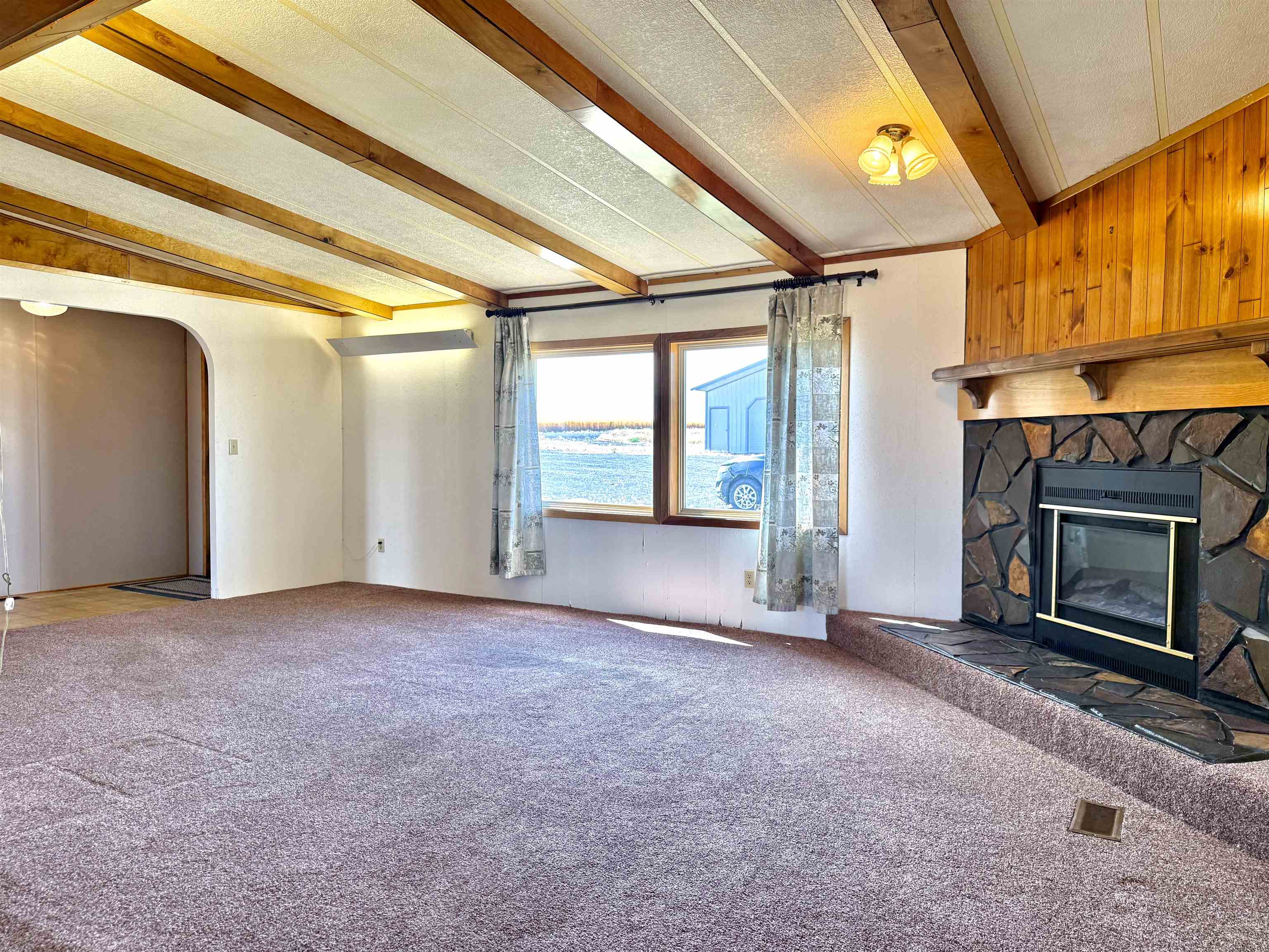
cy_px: 476
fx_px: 880
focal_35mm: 24
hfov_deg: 71.6
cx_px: 634
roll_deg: -0.1
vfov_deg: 56.8
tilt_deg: -2.3
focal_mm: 6.76
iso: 100
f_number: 1.78
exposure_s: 1/229
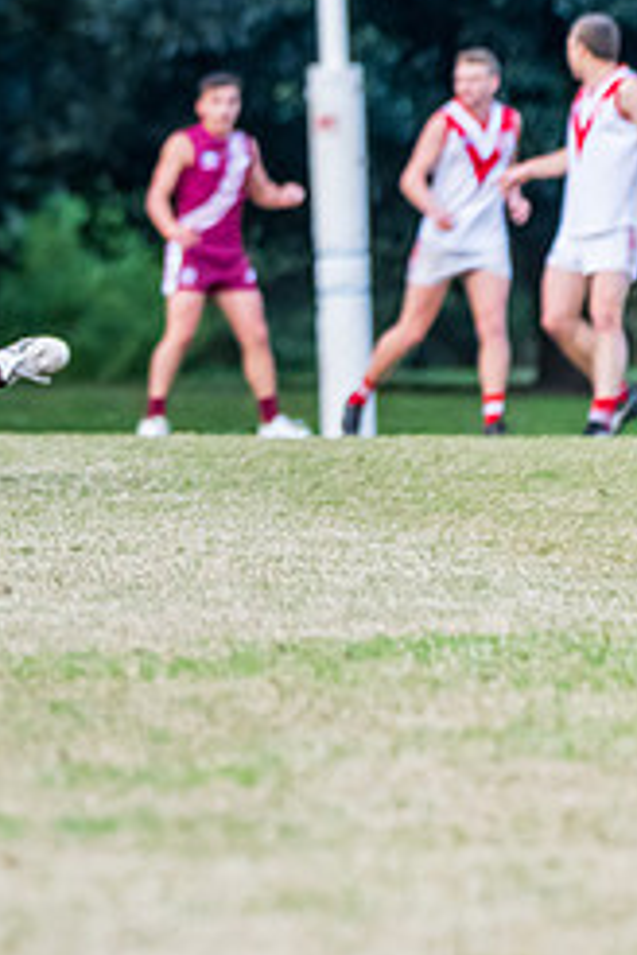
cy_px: 270
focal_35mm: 791
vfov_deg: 2.6
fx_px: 20993
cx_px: -457
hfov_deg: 1.7
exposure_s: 1/1250
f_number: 5.6
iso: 2800
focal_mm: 320
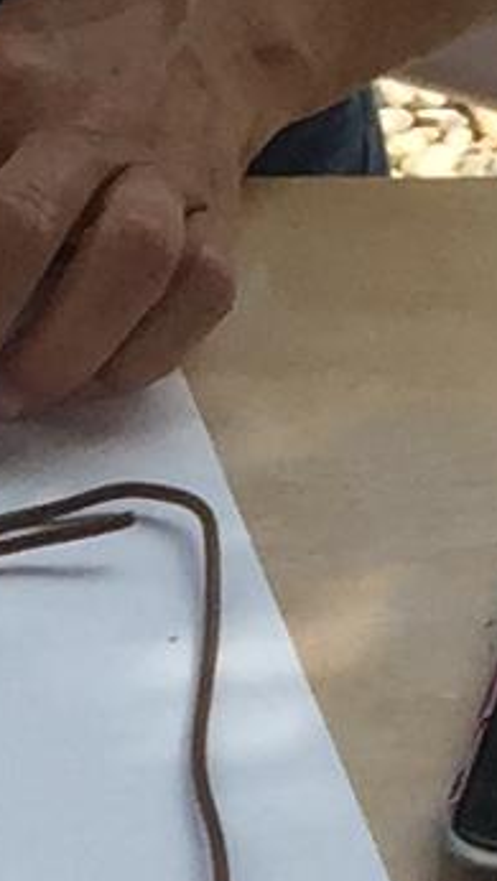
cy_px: 2612
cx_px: -772
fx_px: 6971
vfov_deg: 6.6
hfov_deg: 4.0
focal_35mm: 298
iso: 32
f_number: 2.2
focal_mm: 4.15
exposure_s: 1/760
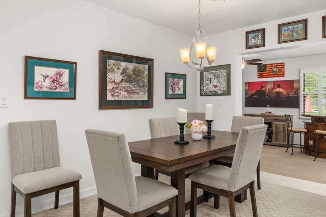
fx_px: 226
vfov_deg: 51.2
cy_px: 102
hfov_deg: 71.4
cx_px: 174
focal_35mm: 25
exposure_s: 1/3
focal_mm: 20
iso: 400
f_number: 11
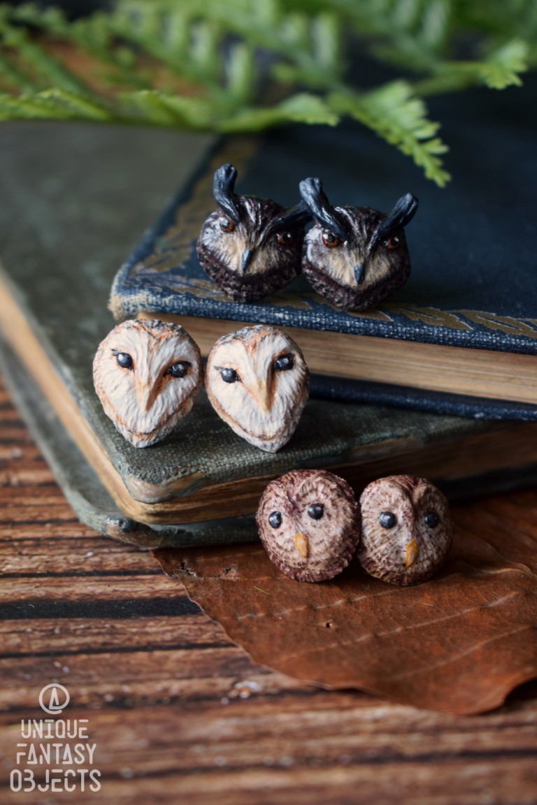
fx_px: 1611
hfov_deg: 18.9
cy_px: 402
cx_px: 268
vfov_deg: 28.1
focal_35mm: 72
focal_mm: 48
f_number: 5.3
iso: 450
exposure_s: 1/60
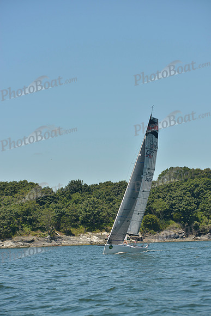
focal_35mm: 100
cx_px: 106
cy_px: 158
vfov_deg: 20.4
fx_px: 879
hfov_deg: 13.7
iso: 280
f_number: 5.6
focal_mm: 100
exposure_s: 1/1250
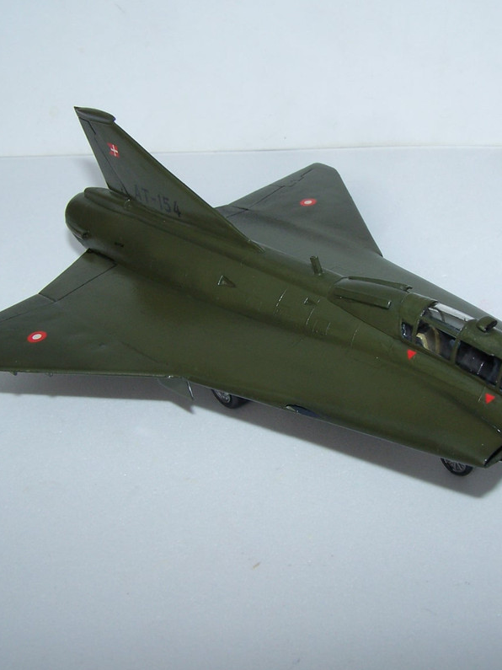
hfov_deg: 28.4
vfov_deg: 37.5
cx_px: 331
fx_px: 986
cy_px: 335
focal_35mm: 51
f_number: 5.6
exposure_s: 1/750
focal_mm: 6.3
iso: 80
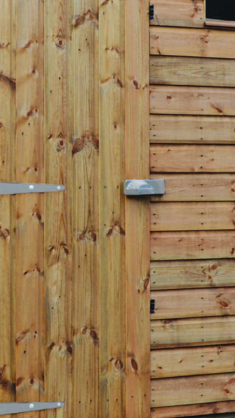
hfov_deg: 11.3
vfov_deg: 19.9
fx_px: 1185
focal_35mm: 107
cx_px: 40
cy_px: 155
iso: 180
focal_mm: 26
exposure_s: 1/125
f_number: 8
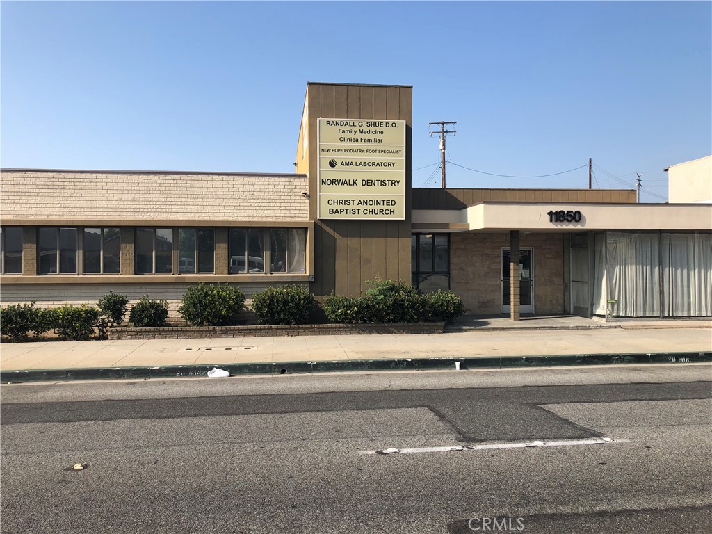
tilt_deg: +1.2
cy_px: 267
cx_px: 356
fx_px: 576
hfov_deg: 63.4
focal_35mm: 28
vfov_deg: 49.7
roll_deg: -0.7
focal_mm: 3.99
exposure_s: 1/1715
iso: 20
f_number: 1.8
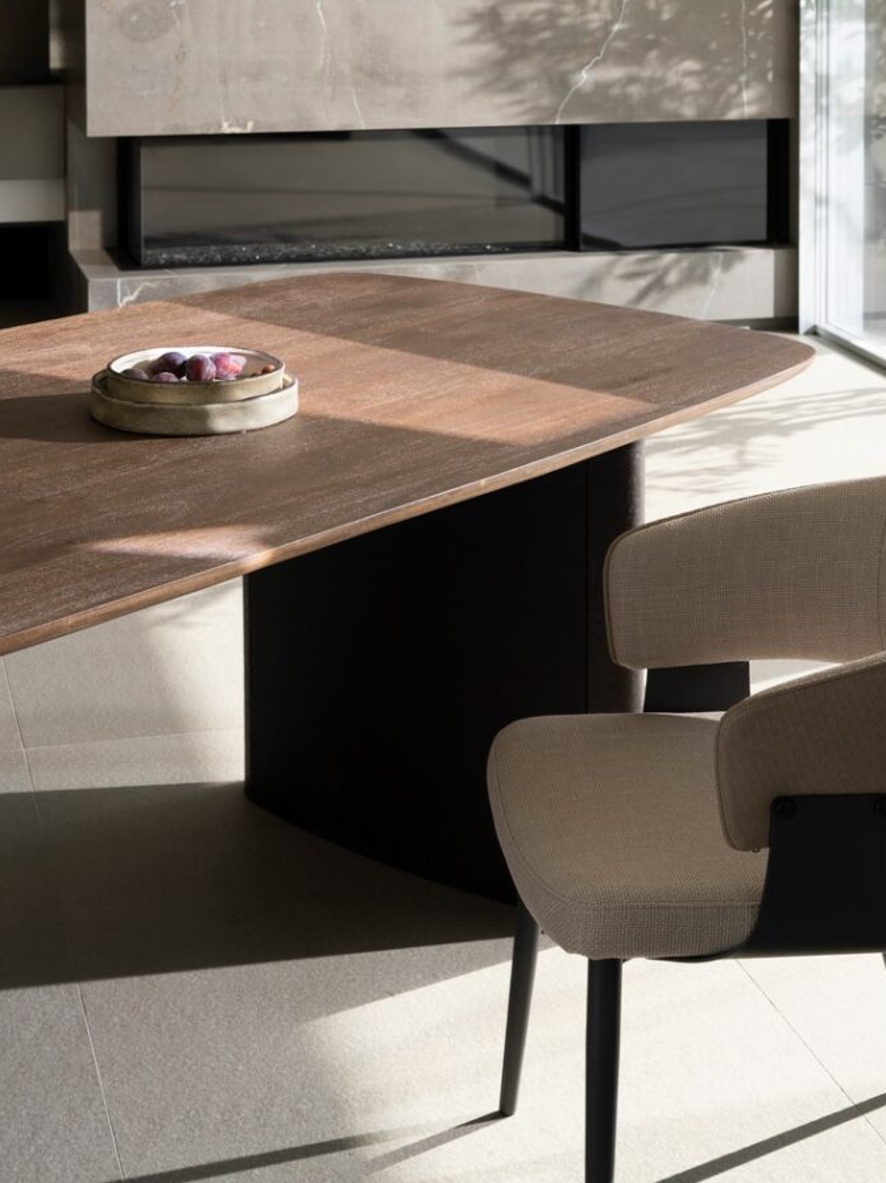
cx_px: 442
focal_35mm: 67
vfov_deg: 28.9
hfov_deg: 21.8
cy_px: 517
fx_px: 2296
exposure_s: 1/160
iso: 400
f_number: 11
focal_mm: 61.2
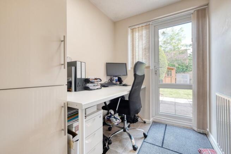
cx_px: 116
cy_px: 77
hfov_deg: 100.4
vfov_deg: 77.4
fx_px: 96
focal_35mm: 15
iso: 200
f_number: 6.4
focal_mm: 10
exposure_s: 1/8
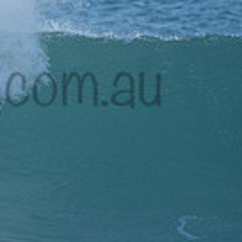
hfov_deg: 0.9
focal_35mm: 1956
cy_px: 49
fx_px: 15471
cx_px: -25
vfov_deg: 0.9
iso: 560
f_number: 5.6
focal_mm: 500
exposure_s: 1/2000
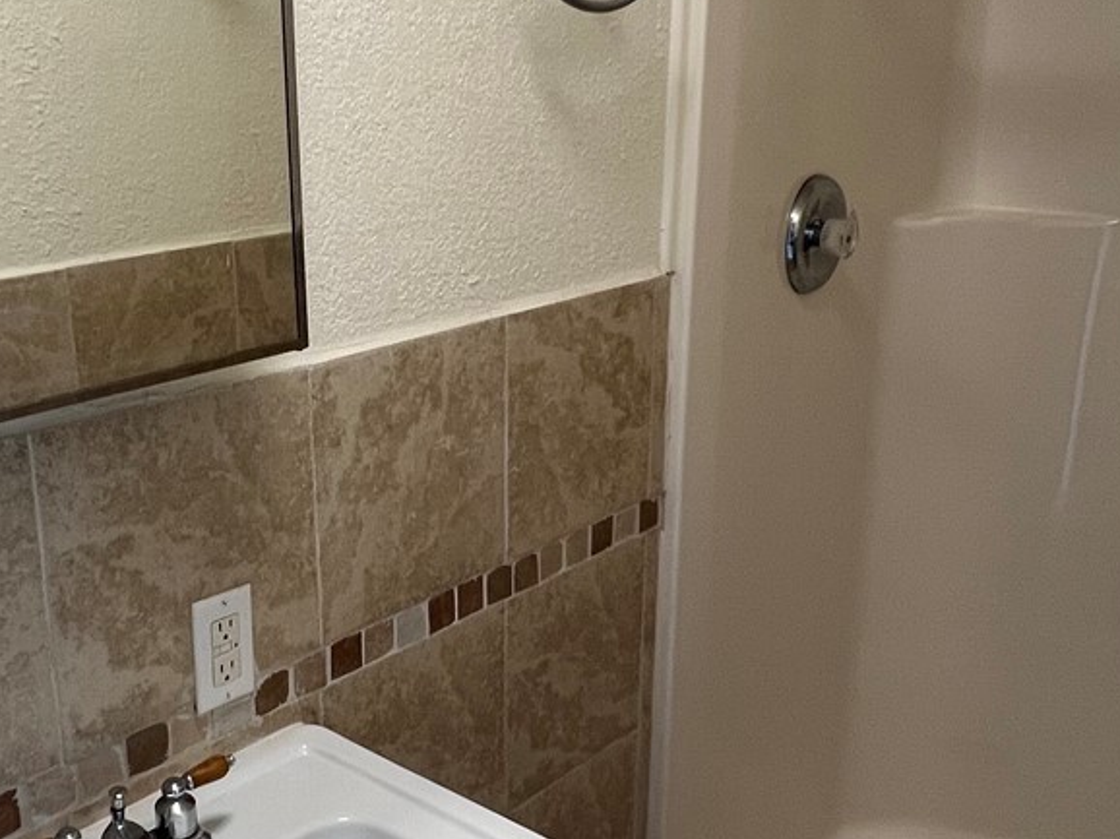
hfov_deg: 50.4
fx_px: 1164
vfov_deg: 39.6
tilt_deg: -17.2
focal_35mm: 36
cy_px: 422
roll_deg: +1.4
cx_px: 372
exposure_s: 1/60
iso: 160
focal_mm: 1.57
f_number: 1.8
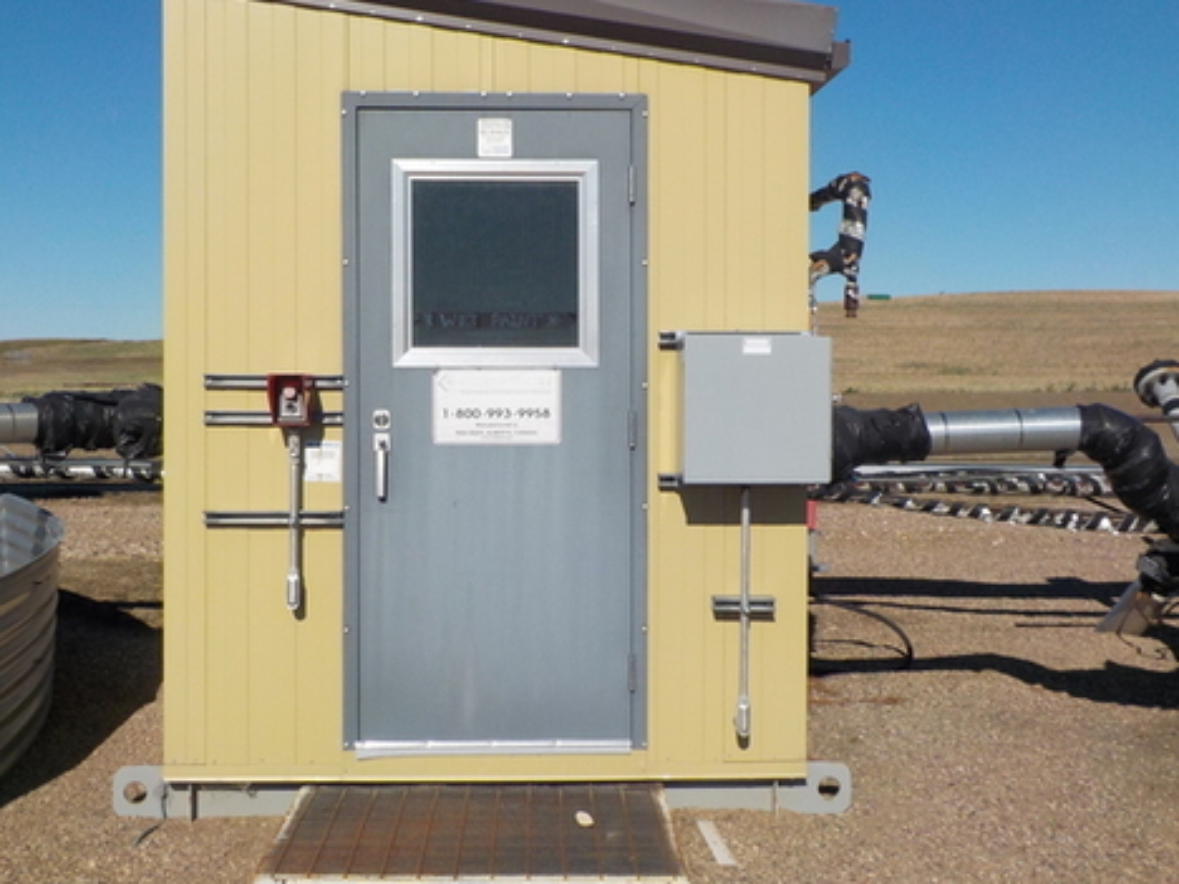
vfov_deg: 35.1
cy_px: 413
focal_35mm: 41
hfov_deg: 45.7
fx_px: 1396
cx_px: 534
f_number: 6.6
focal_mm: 4.1
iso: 125
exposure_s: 1/800
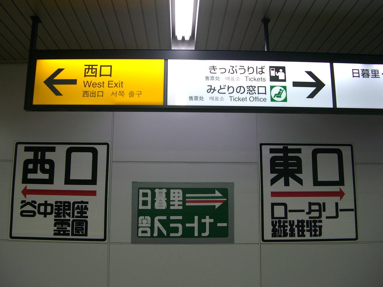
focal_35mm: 38
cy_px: 144
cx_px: 192
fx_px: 420
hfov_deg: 49.0
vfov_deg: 37.7
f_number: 2.8
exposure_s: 1/125
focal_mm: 7.9
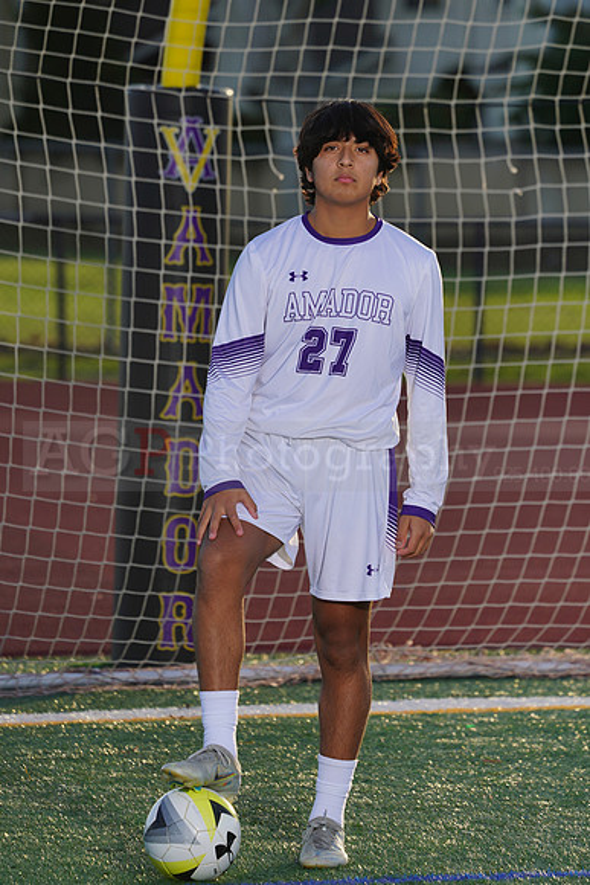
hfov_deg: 4.4
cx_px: 295
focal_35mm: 312
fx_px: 7665
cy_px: 442
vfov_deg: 6.6
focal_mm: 312
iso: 100
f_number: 8
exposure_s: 1/200
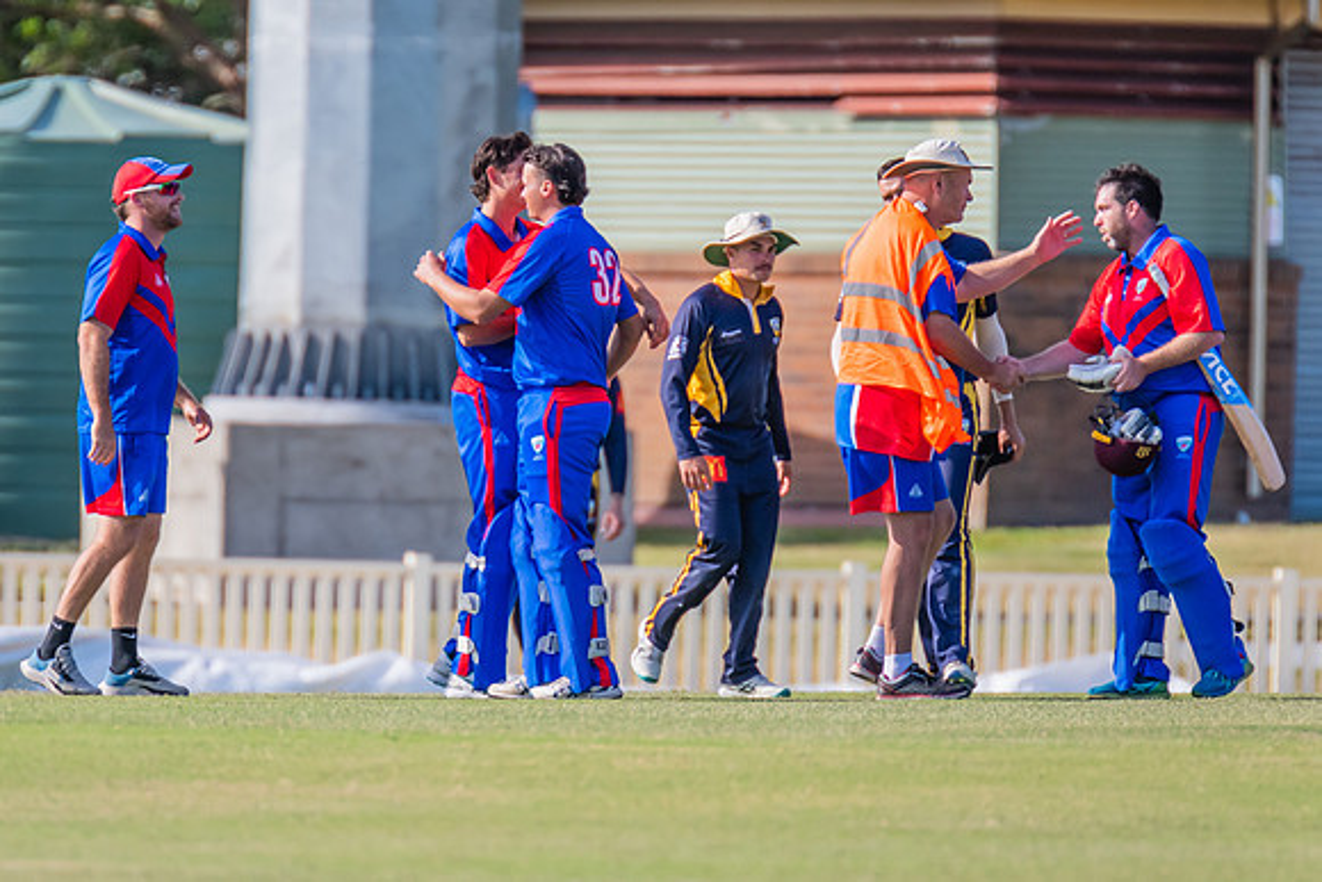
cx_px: 492
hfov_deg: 2.2
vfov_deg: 1.5
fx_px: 34222
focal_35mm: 932
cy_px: 246
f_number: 5.6
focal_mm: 600
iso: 640
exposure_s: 1/2000
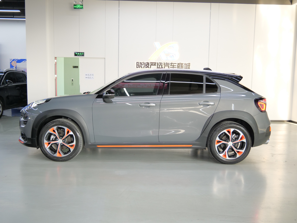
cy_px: 112
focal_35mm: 34
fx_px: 292
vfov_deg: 41.8
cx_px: 148
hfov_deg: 54.0
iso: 800
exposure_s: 1/20
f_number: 3.8
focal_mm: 17
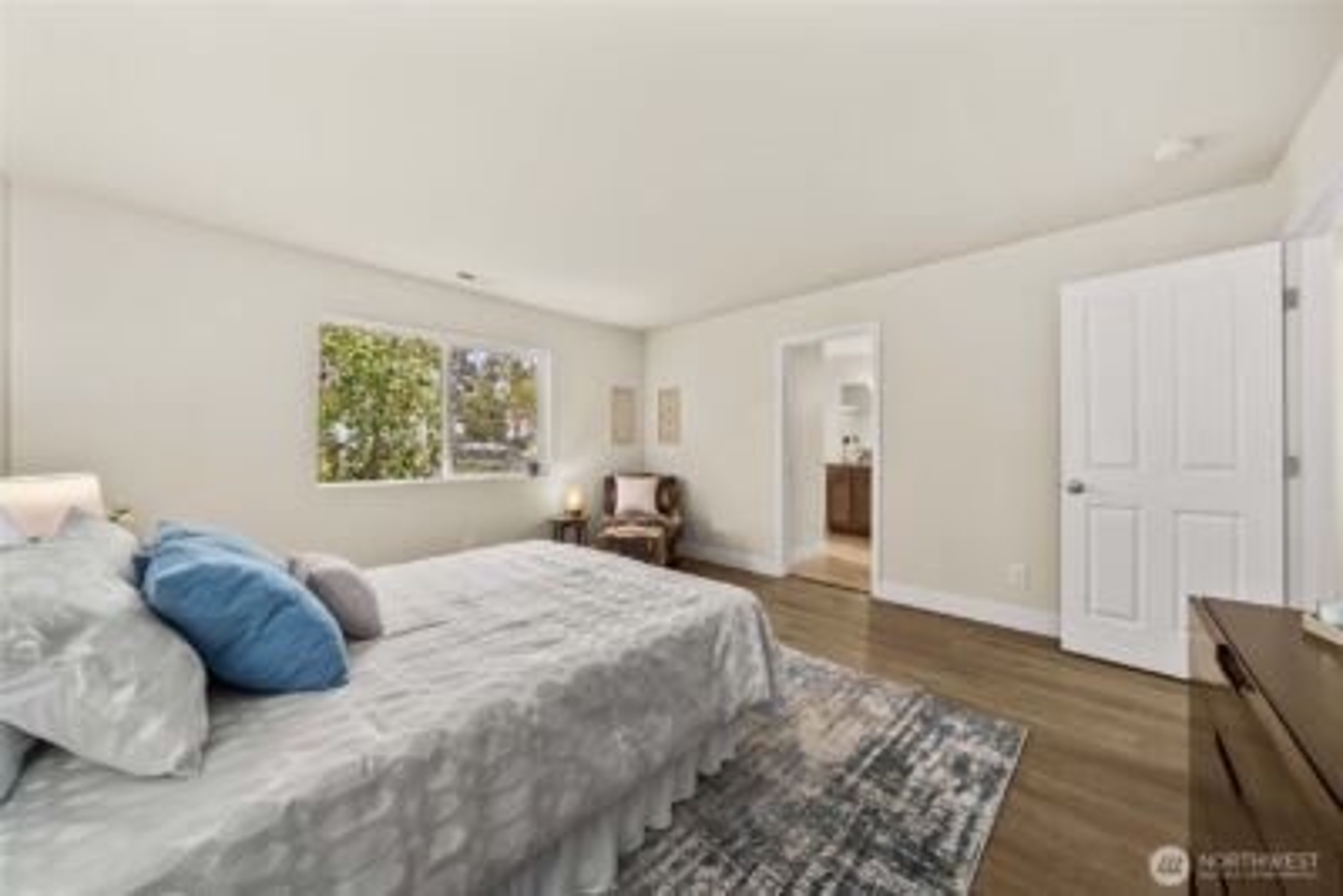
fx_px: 448
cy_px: 448
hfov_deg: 112.6
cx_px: 672
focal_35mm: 12
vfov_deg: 90.1
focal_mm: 12
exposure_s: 1/5
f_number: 7.1
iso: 1000
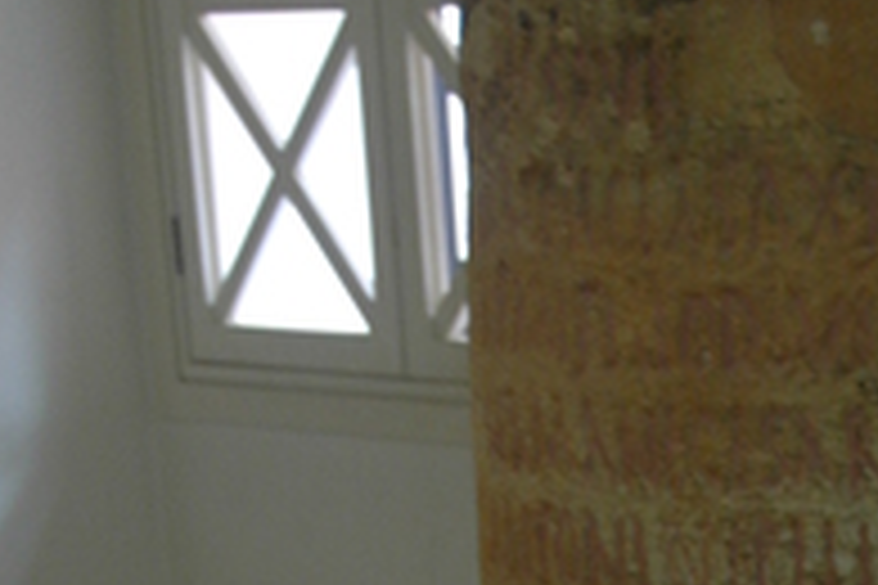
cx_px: 810
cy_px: 1145
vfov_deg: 8.8
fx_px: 3602
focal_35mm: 148
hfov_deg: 13.8
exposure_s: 1/13
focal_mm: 29
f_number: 4.2
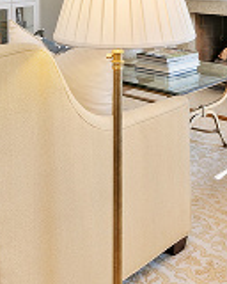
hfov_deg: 25.4
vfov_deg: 28.5
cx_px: 121
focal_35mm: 60
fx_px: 504
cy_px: -29
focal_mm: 16
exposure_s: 1/13
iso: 200
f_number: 8
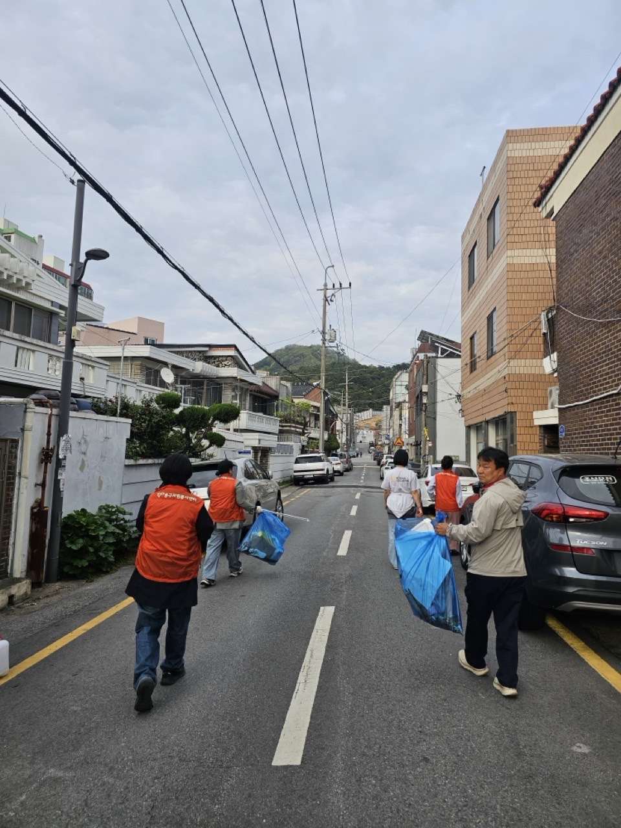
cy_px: 414
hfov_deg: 58.9
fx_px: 550
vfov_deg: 73.9
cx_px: 310
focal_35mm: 23
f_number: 1.7
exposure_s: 1/210
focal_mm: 6.3
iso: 10
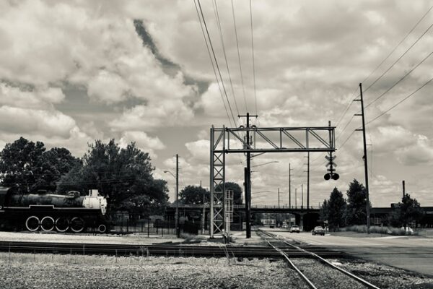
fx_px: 505
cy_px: 144
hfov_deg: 46.4
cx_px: 216
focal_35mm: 42
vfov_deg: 31.9
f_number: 5
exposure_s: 1/5000
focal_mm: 28
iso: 400
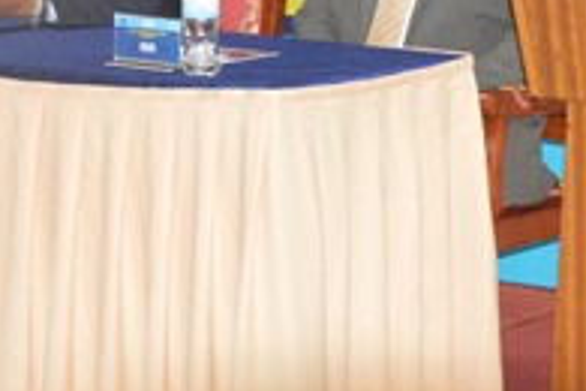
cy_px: -393
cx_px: 367
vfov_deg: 7.8
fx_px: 2734
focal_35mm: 168
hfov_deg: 12.2
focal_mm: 26
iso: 3200
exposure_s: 1/60
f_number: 3.8
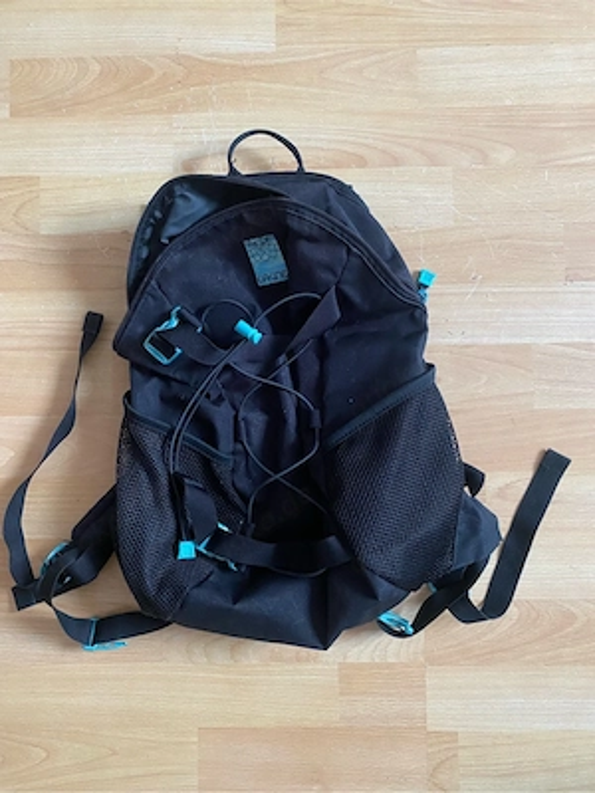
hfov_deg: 53.1
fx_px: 596
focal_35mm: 26
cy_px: 396
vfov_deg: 67.3
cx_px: 298
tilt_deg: -87.0
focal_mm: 4.25
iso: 400
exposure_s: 1/60
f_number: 1.8
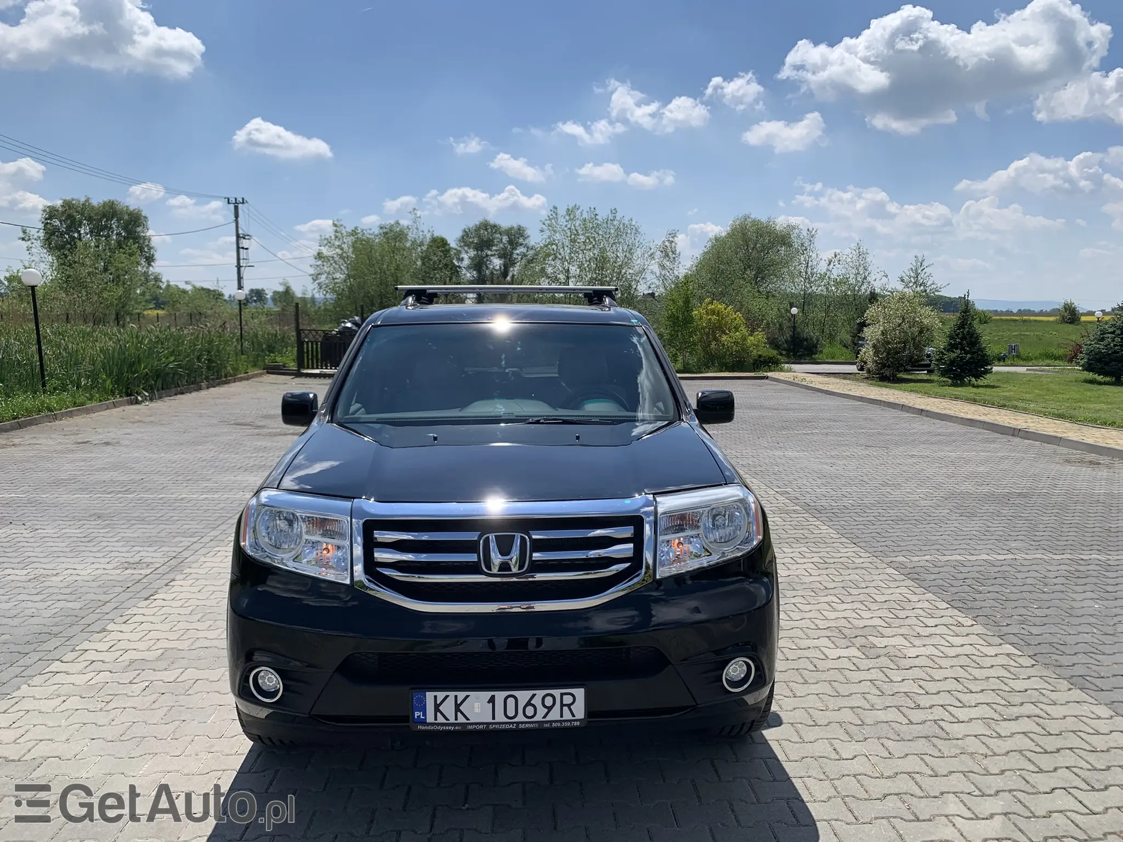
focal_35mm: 26
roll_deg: -1.5
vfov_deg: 53.1
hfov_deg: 67.3
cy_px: 421
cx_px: 562
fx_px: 843
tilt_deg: -6.6
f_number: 1.8
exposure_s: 1/3788
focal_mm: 4.25
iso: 25
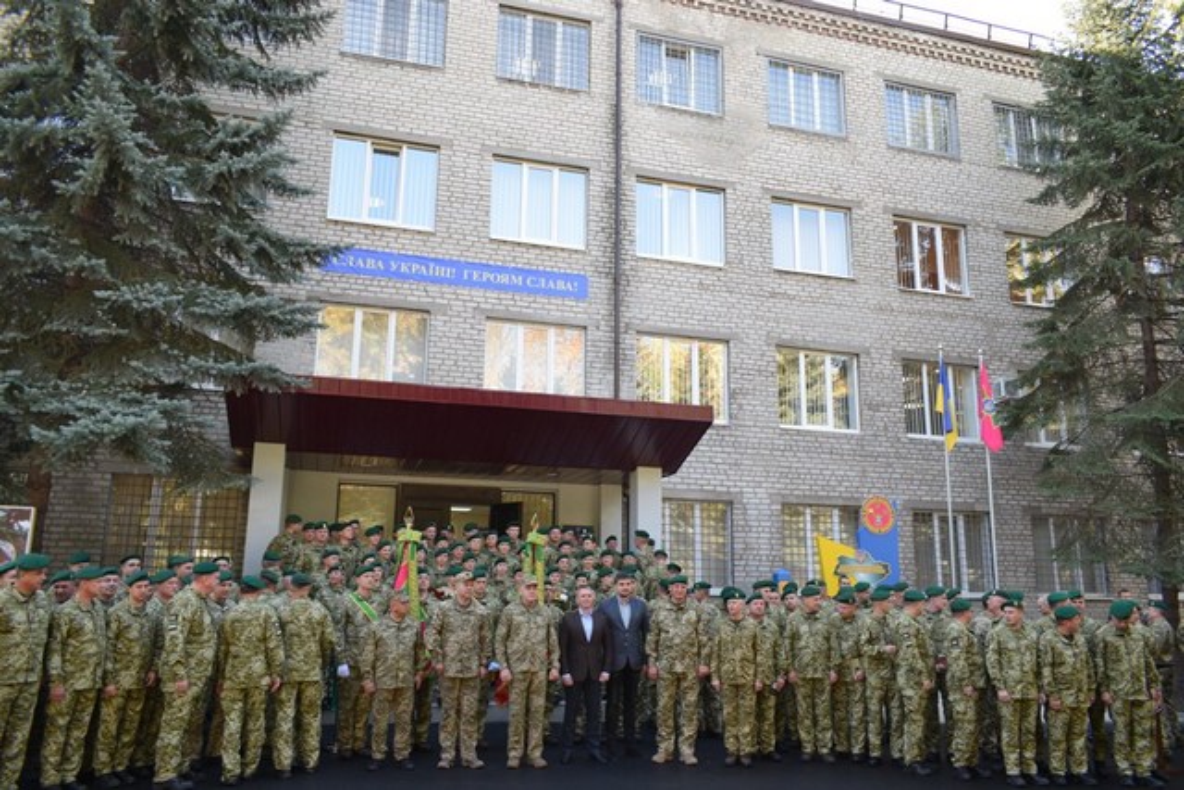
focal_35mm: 27
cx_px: 592
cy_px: 395
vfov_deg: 48.0
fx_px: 888
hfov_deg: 67.4
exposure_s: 1/125
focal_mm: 18
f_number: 5.6
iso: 400
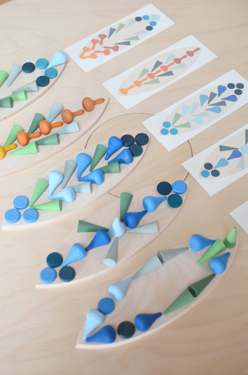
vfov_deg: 37.9
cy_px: 188
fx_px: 545
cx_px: 124
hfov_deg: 25.6
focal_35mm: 52
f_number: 1.8
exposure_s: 1/100
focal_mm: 35
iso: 400
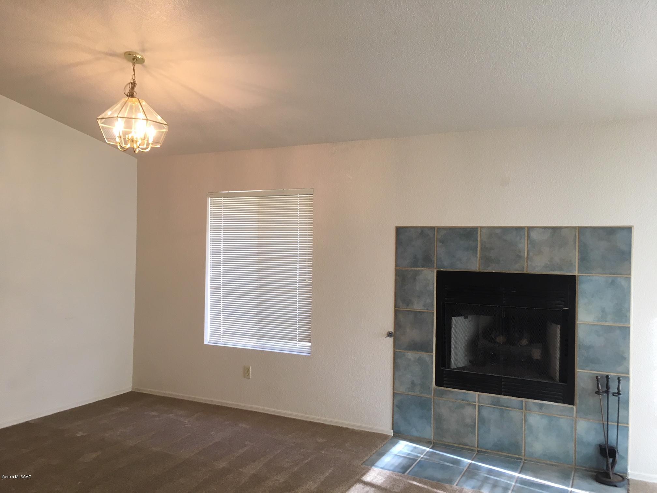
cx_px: 328
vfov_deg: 48.2
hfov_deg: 61.7
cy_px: 246
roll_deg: +0.2
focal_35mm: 29
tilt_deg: -1.5
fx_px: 550
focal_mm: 4.15
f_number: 2.2
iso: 50
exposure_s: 1/30
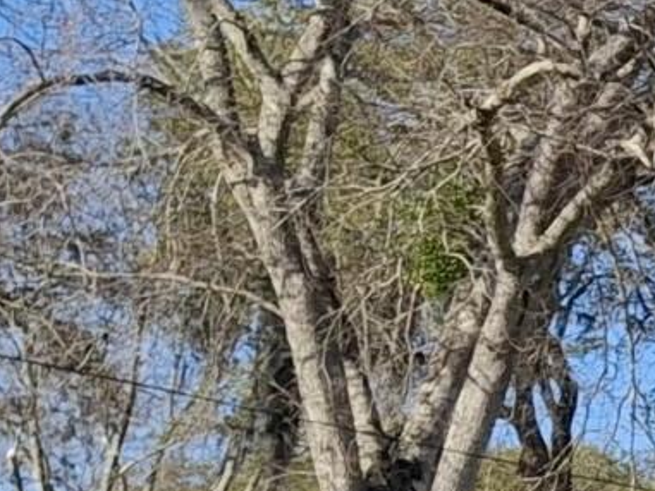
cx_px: 1795
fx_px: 3729
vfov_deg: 7.3
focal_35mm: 197
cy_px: 855
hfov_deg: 8.7
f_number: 1.8
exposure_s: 1/1339
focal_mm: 4.69
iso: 25
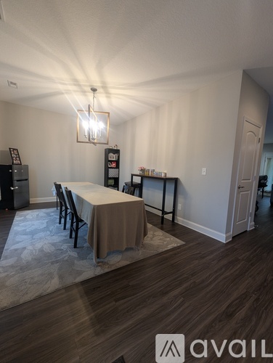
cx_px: 136
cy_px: 182
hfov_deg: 90.0
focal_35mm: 13
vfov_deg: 106.1
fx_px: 136
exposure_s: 1/40
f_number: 2.2
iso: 109
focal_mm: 1.95
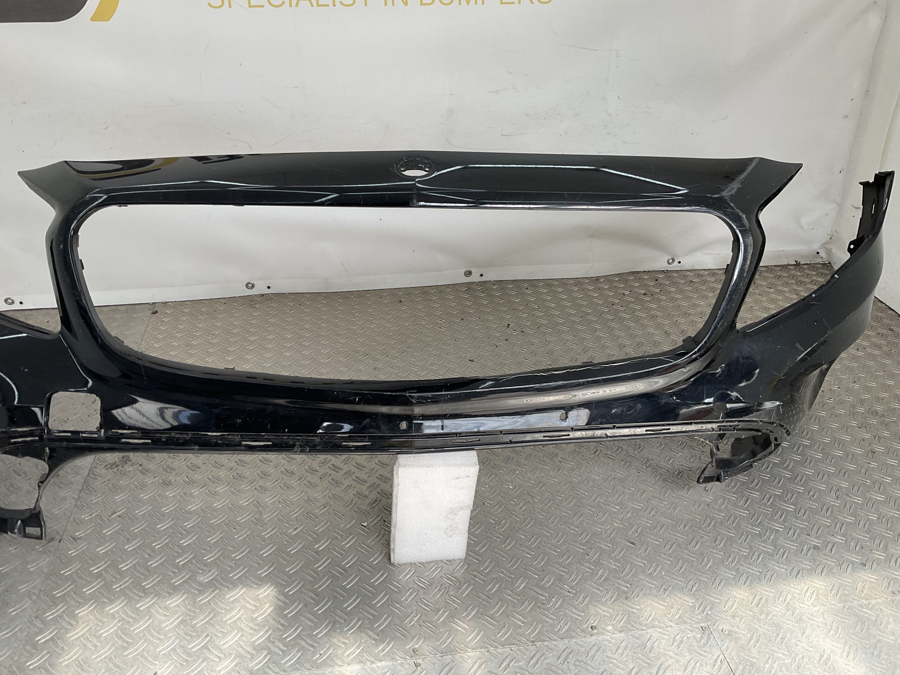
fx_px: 754
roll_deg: -1.4
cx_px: 450
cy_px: 338
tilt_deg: -31.4
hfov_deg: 61.7
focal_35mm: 29
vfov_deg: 48.2
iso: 16
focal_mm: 3
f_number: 1.8
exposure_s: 1/344
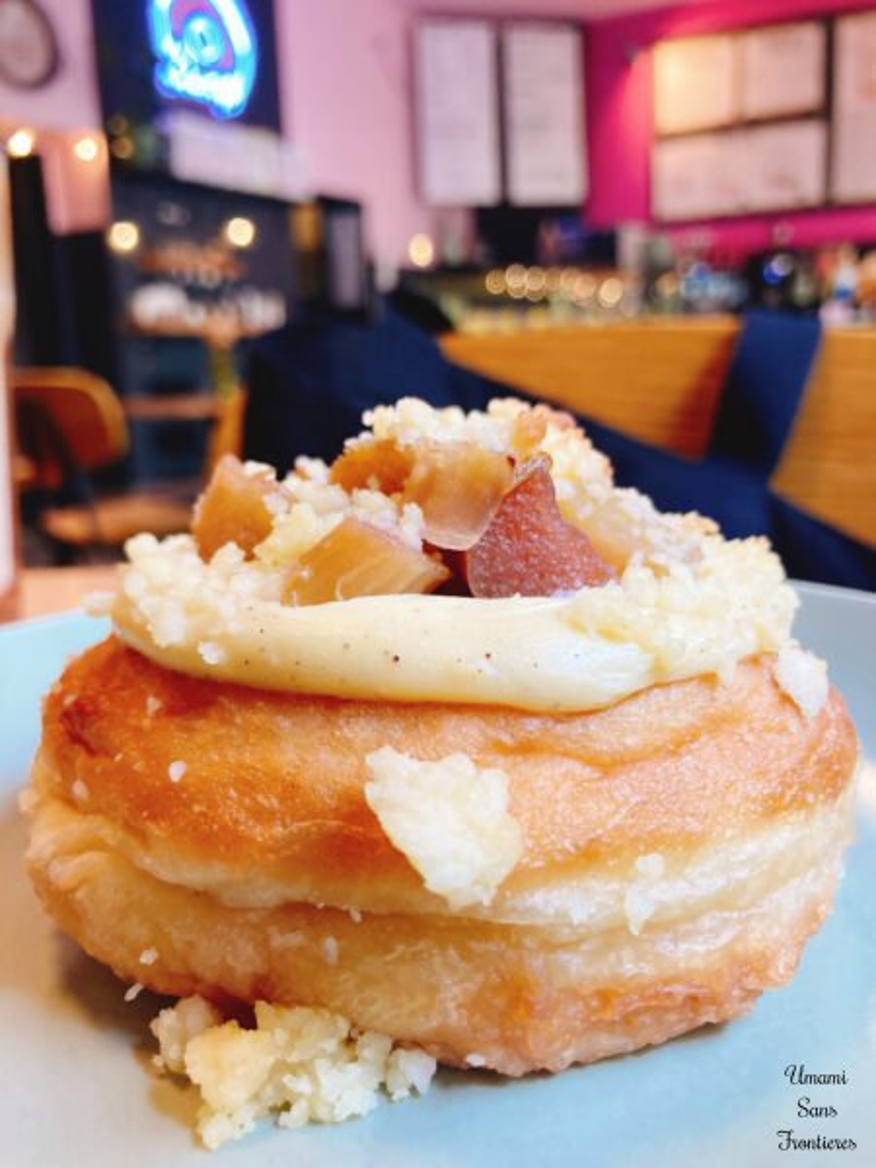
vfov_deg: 63.4
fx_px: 945
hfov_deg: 49.7
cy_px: 584
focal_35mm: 28
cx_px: 438
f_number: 1.8
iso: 80
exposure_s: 1/50
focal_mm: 3.99
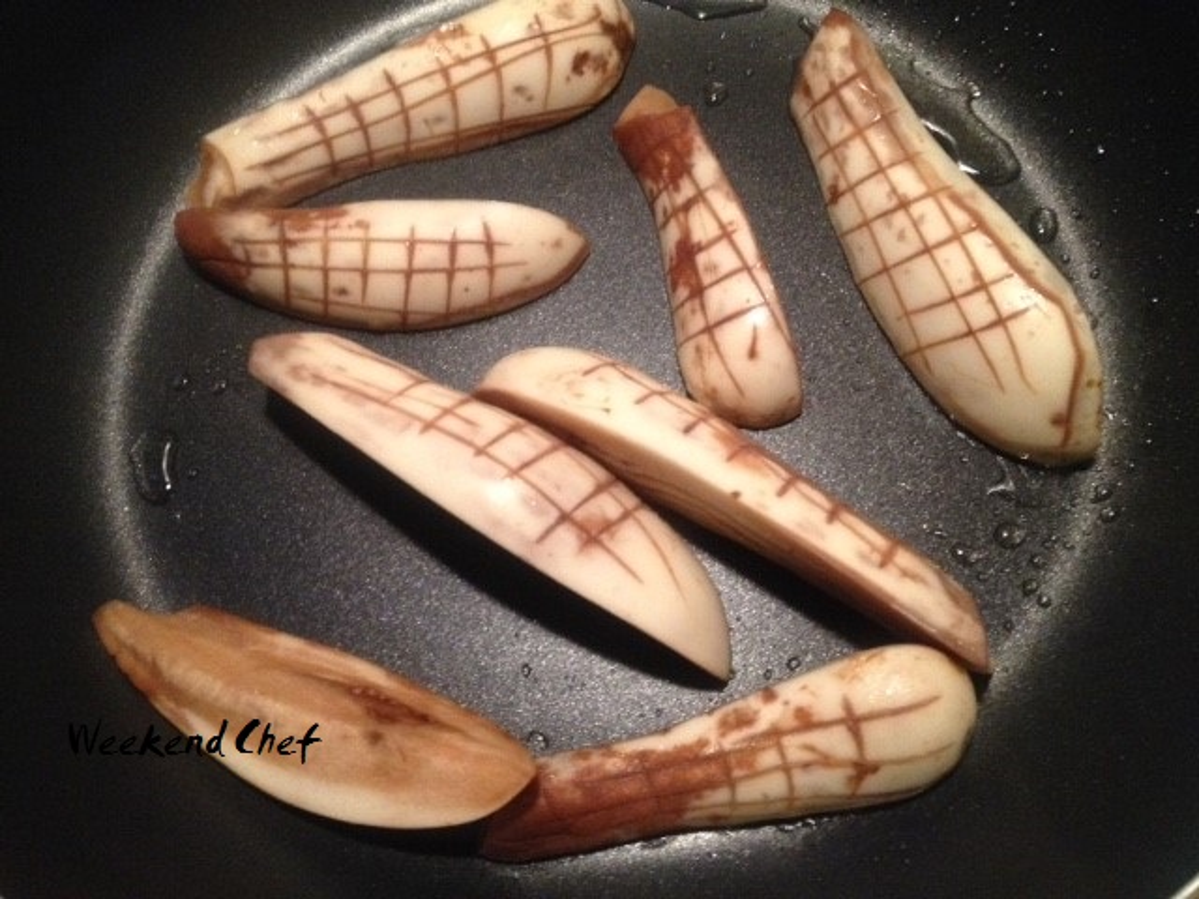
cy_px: 450
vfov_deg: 40.7
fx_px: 1212
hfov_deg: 52.6
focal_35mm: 35
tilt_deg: -67.2
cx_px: 600
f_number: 2.4
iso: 320
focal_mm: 4.28
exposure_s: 1/20
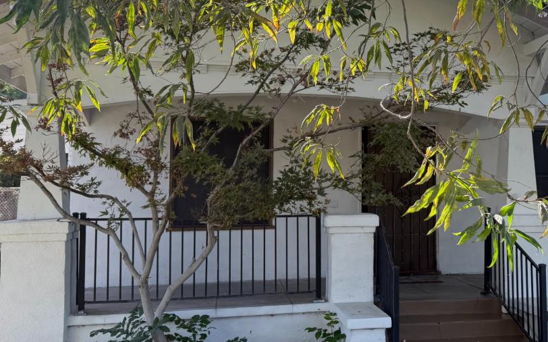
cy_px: 149
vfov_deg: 27.4
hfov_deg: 41.5
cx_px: 404
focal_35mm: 47
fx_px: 702
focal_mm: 6.76
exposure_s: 1/1211
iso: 100
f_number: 1.78
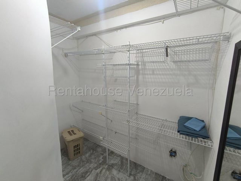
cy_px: 90
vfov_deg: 78.1
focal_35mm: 16
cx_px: 120
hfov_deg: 94.5
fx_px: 111
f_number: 2.2
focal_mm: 1.65
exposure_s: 1/50
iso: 160
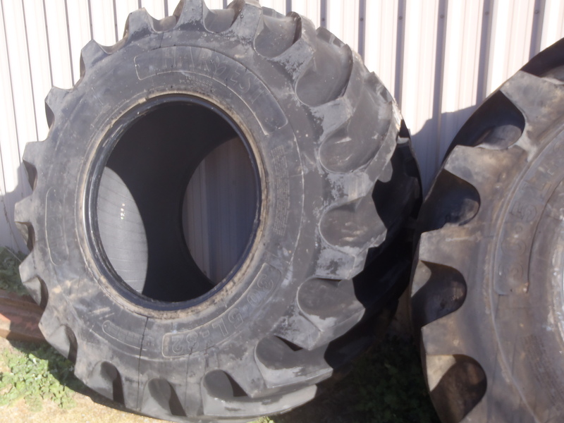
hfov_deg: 51.4
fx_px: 587
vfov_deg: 39.7
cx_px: 282
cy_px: 212
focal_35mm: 36
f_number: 5
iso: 80
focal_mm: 6.53
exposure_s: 1/125
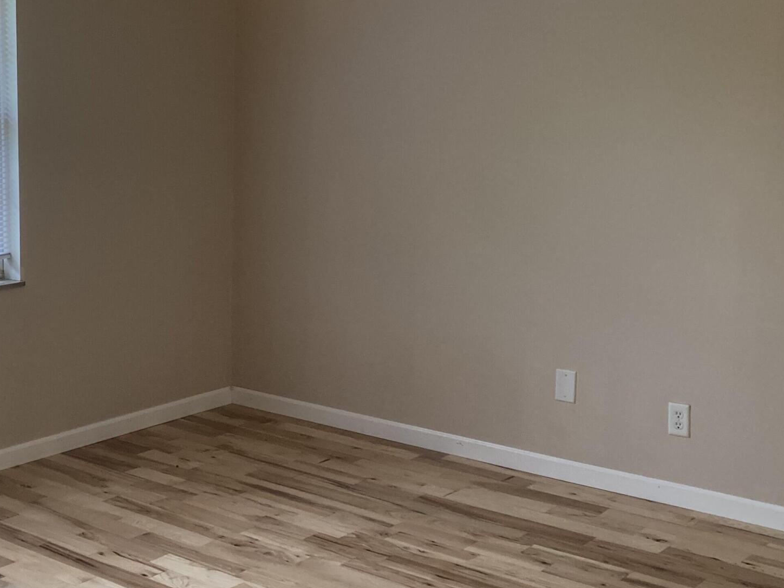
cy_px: 235
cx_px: 121
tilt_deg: -7.0
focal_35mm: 58
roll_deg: -0.1
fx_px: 1314
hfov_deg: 32.0
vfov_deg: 25.2
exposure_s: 1/60
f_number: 1.8
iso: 80
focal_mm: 3.99
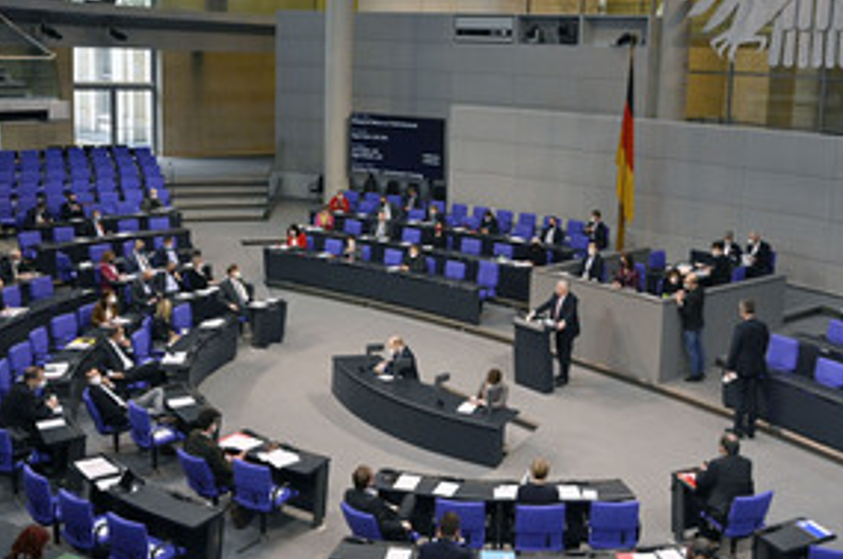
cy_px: 183
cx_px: 492
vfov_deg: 34.6
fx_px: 888
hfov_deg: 50.5
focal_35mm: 38
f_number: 5
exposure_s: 1/400
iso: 6400
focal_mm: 24
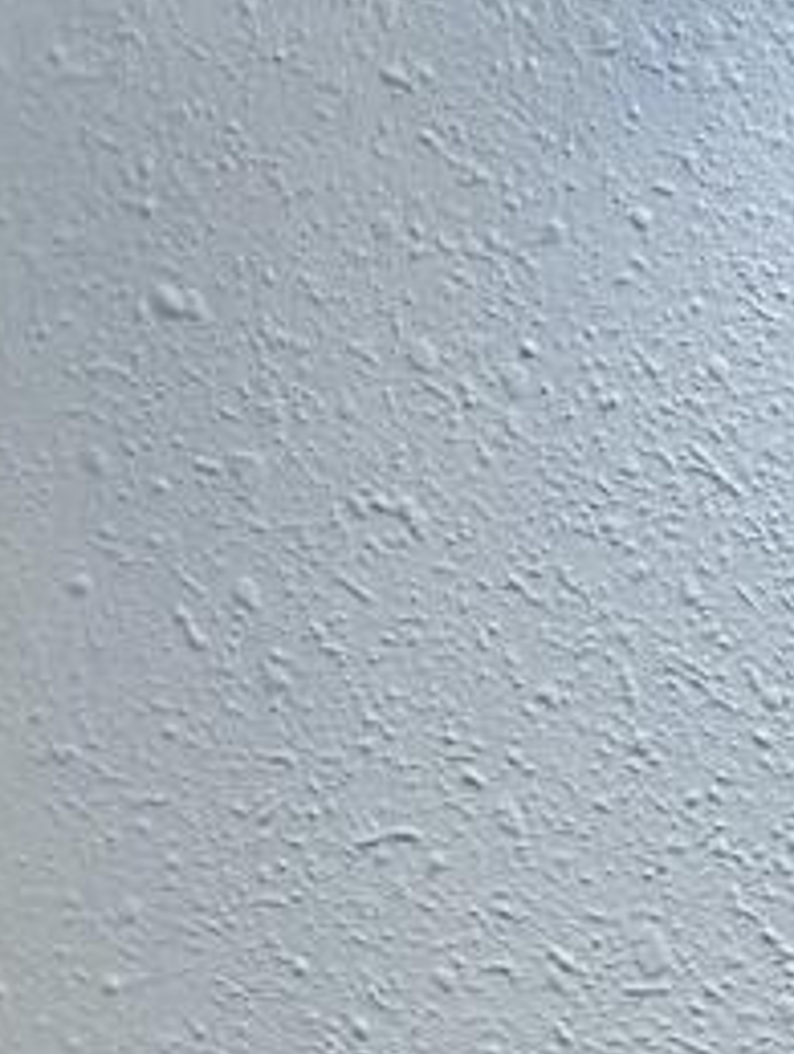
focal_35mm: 185
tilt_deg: -8.2
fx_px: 5644
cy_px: 3447
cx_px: 2488
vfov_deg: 8.4
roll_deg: +3.0
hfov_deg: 7.1
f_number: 1.78
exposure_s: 1/260
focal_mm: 6.76
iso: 64
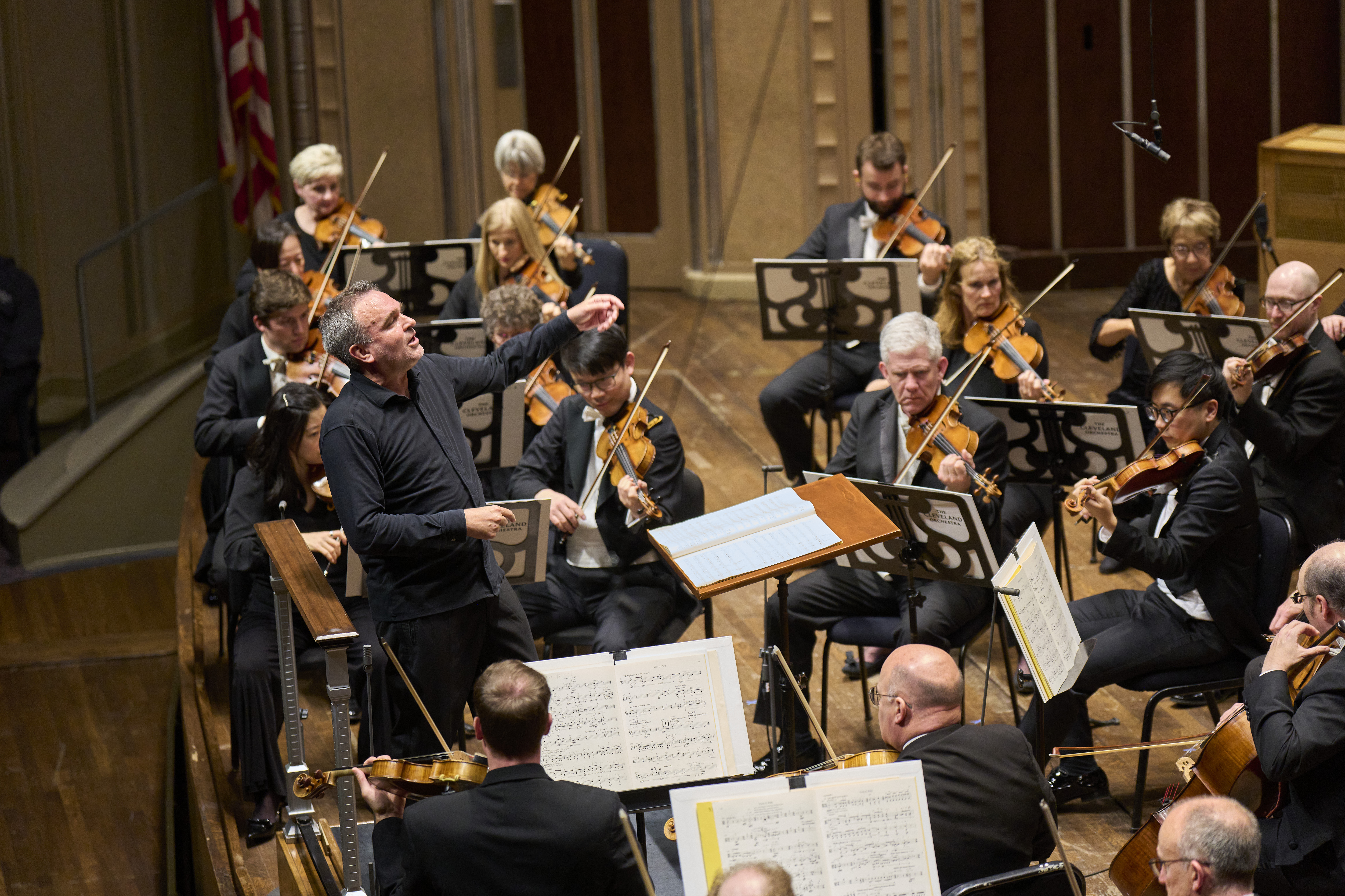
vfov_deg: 12.1
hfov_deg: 18.1
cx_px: 672
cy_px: 448
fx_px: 4221
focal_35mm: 113
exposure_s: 1/500
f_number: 2.8
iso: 4000
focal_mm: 113
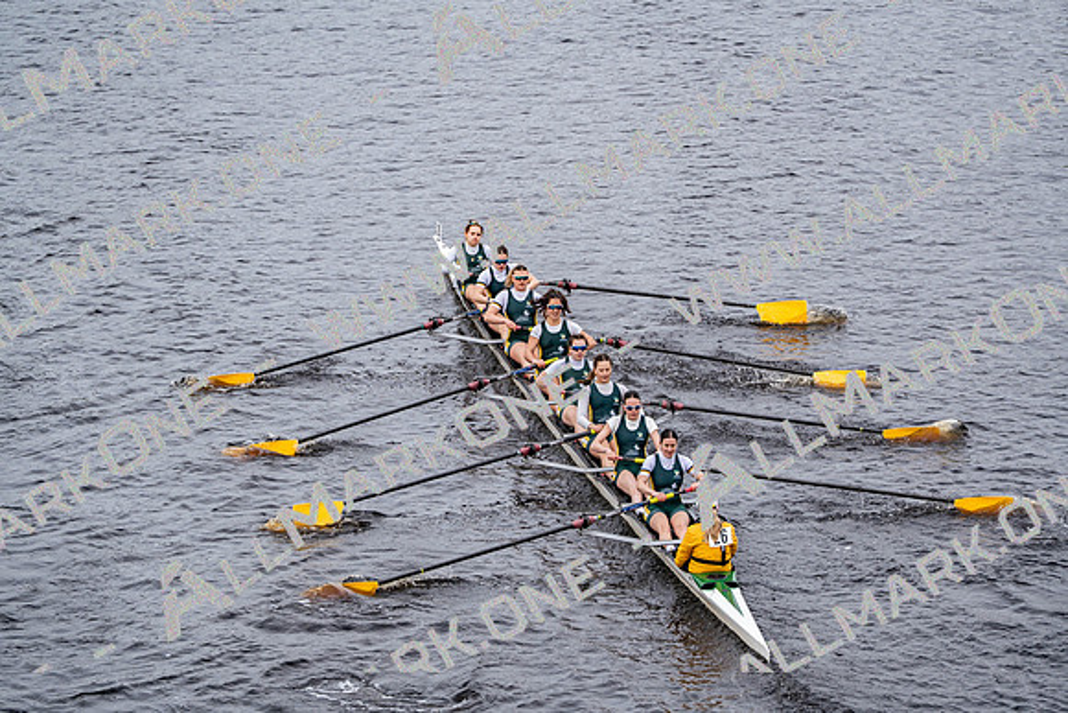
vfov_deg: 6.9
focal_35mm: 200
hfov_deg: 10.3
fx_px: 5934
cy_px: 356
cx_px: 534
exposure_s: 1/2000
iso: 200
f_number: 2.8
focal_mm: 200
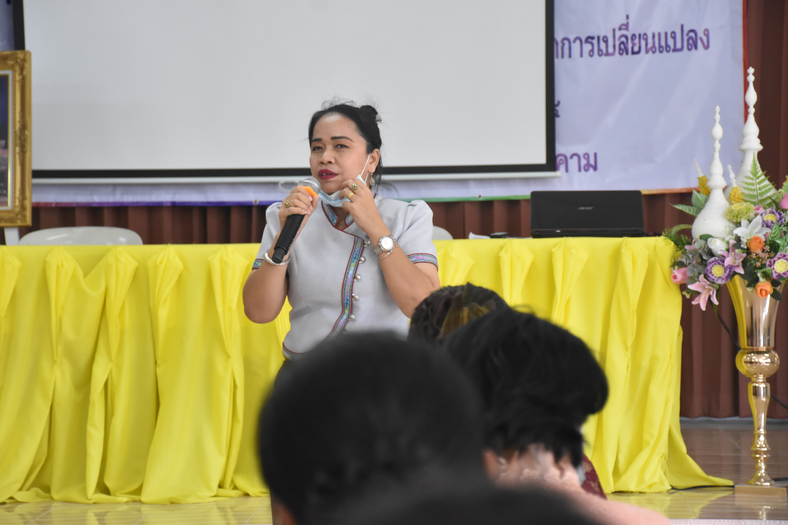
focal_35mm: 120
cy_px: 262
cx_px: 394
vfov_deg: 11.4
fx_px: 2626
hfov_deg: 17.1
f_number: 5.6
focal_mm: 80
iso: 3200
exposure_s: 1/100
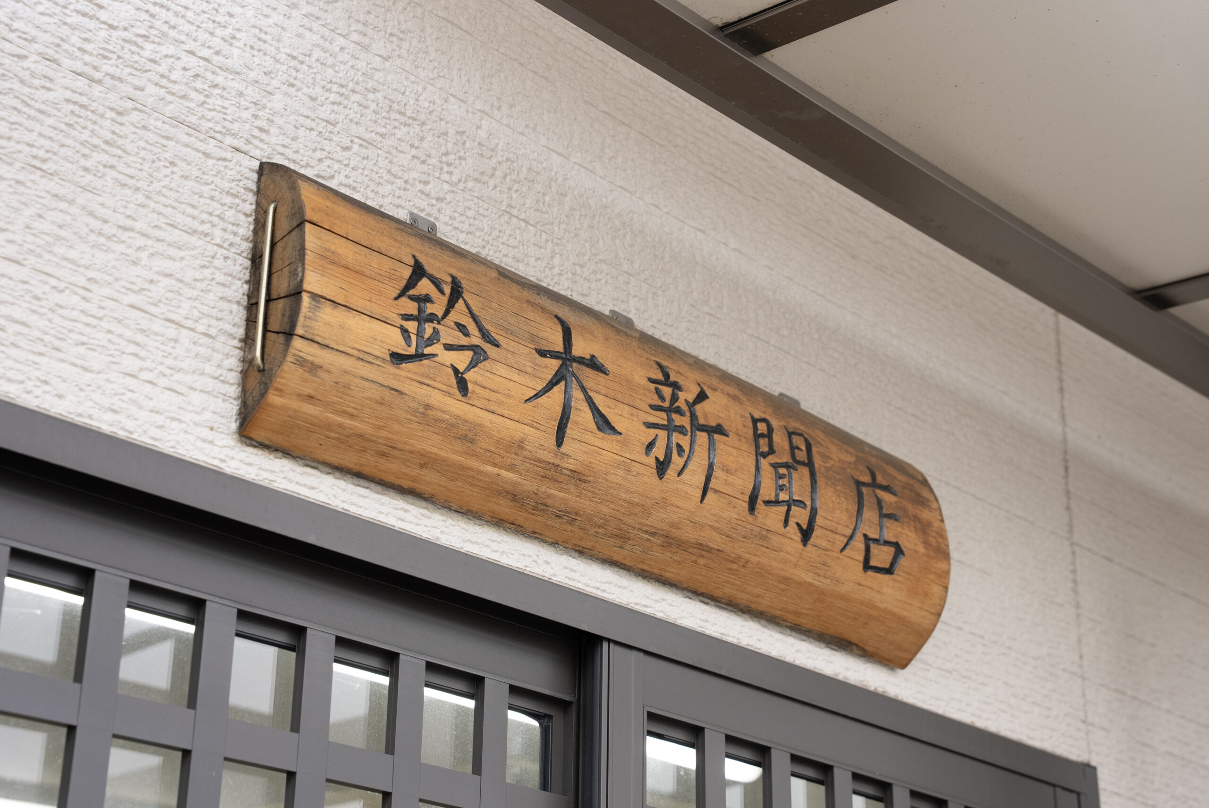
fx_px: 2113
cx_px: 604
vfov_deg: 21.6
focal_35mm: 63
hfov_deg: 31.9
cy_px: 404
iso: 1000
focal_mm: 62.9
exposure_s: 1/400
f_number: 5
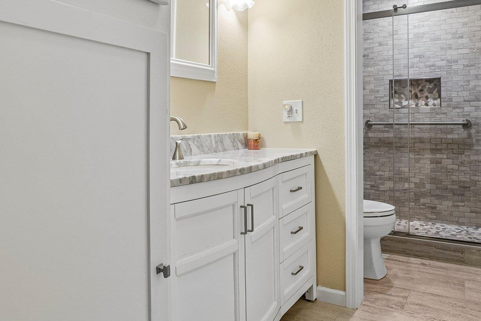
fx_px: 334
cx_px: 270
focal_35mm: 25
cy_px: 135
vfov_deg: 51.1
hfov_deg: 71.2
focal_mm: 10
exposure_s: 1/15
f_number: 8
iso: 400
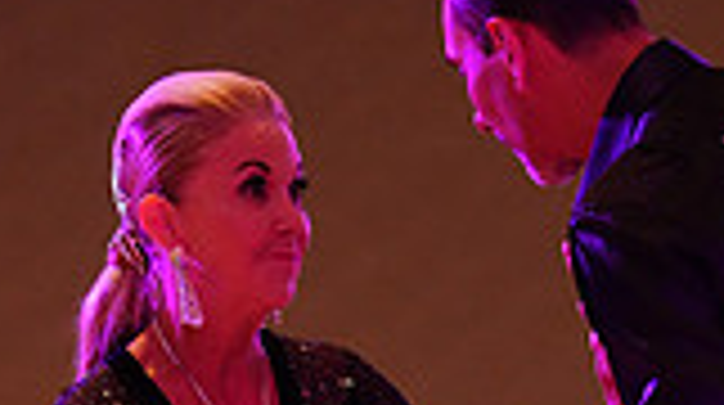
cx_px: 474
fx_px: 12402
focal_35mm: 647
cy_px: 950
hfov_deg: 3.3
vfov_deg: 1.9
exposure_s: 1/400
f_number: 2.8
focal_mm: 171
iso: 5000
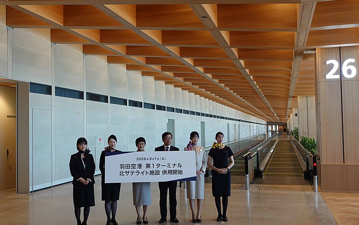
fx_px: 372
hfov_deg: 51.5
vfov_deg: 33.6
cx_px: 180
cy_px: 115
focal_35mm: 38
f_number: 2.8
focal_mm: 13.53
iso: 125
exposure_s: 1/40
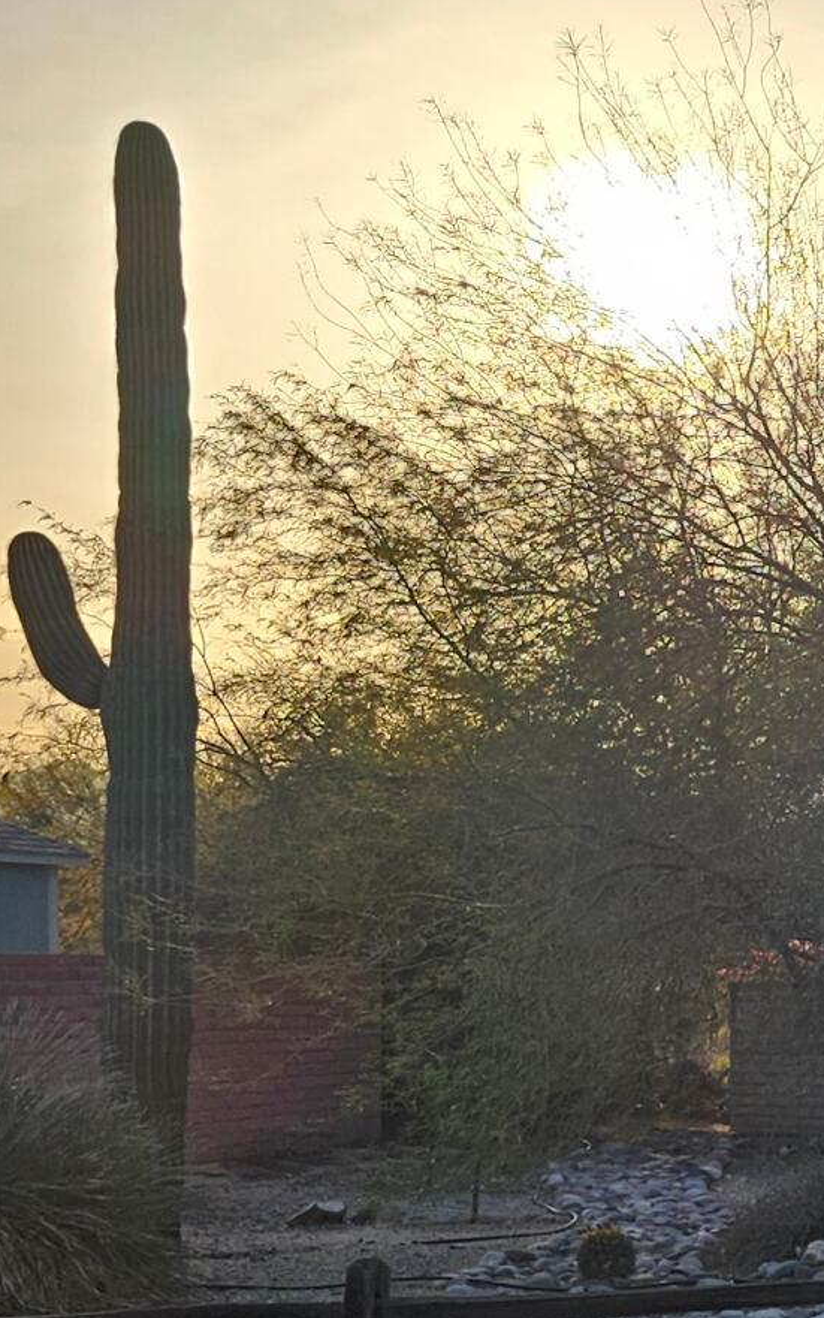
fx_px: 2981
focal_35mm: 83
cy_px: 925
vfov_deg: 24.7
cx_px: 2118
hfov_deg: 11.9
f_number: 1.7
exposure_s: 1/590
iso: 10
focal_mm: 6.3
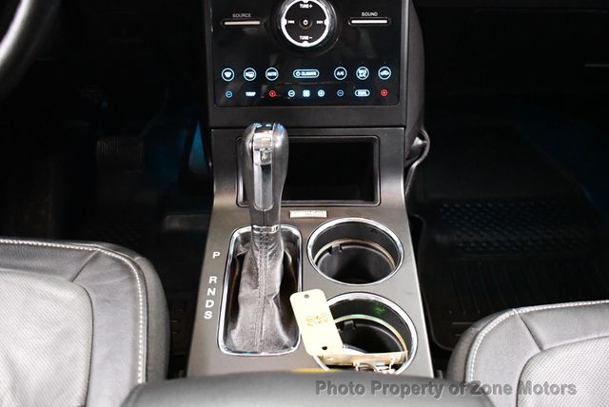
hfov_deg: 53.1
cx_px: 304
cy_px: 204
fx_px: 610
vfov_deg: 36.9
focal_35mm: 36
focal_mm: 18
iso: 6400
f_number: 3.5
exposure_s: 1/60
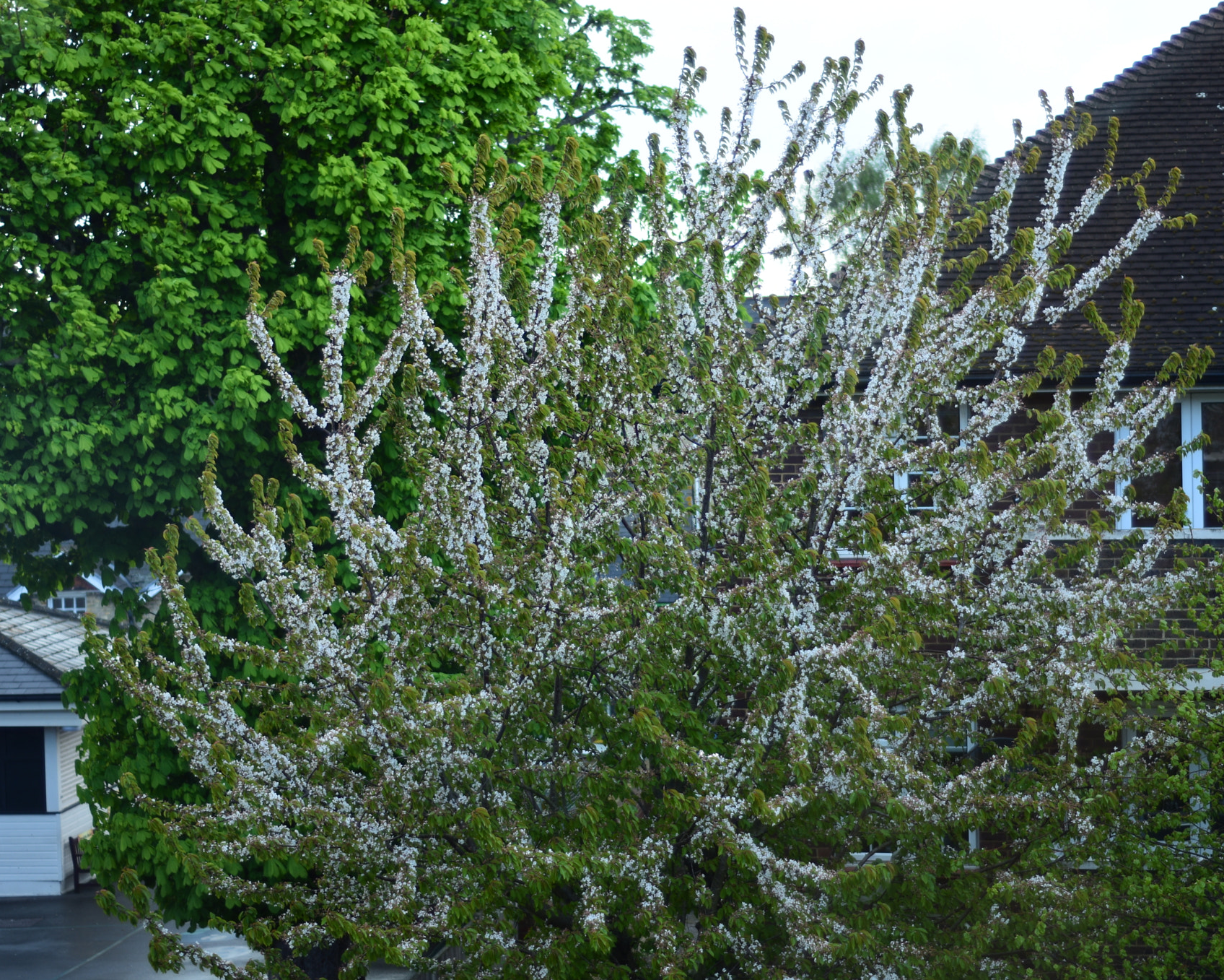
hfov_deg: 22.5
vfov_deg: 18.1
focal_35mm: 85
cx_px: 652
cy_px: 488
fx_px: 3079
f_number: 1.8
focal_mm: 50
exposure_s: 1/250
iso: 100
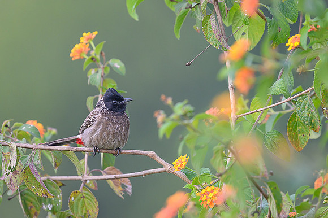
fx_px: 8784
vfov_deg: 1.4
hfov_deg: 2.1
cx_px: 172
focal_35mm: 965
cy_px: 121
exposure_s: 1/1250
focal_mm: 560
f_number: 4
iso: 1000
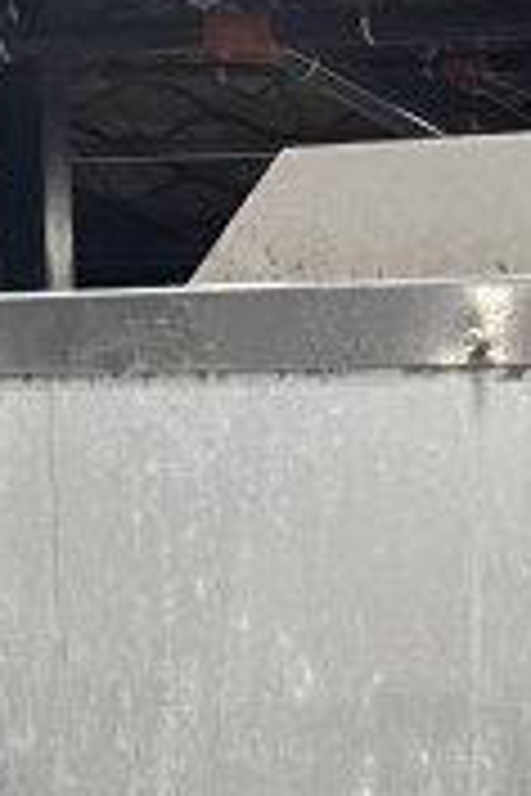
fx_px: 2743
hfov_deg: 10.5
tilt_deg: -15.4
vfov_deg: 13.3
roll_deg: -3.0
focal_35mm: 124
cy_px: 1770
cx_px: 882
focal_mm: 4.2
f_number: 1.6
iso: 250
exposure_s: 1/60
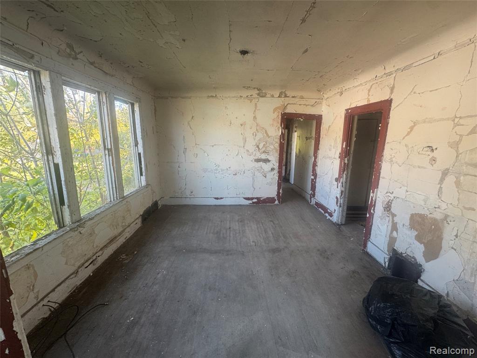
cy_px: 179
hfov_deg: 102.1
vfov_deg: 85.7
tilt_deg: -11.2
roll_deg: +0.8
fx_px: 193
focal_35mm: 14
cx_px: 238
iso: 160
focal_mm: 2.22
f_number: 2.2
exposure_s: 1/99
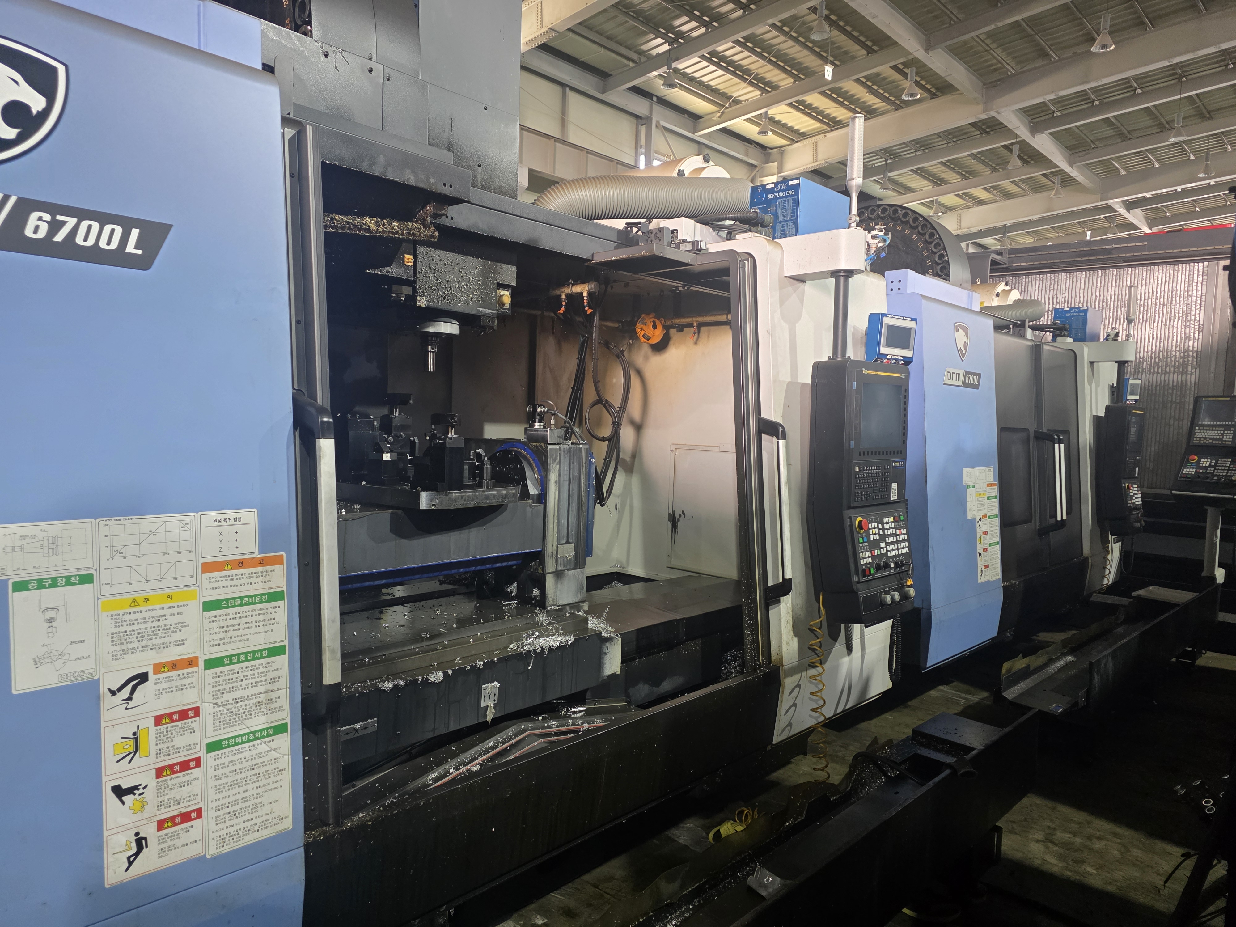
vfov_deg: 58.9
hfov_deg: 73.9
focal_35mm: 23
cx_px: 618
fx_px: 821
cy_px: 464
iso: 640
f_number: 1.7
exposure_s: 1/120
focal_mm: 6.3
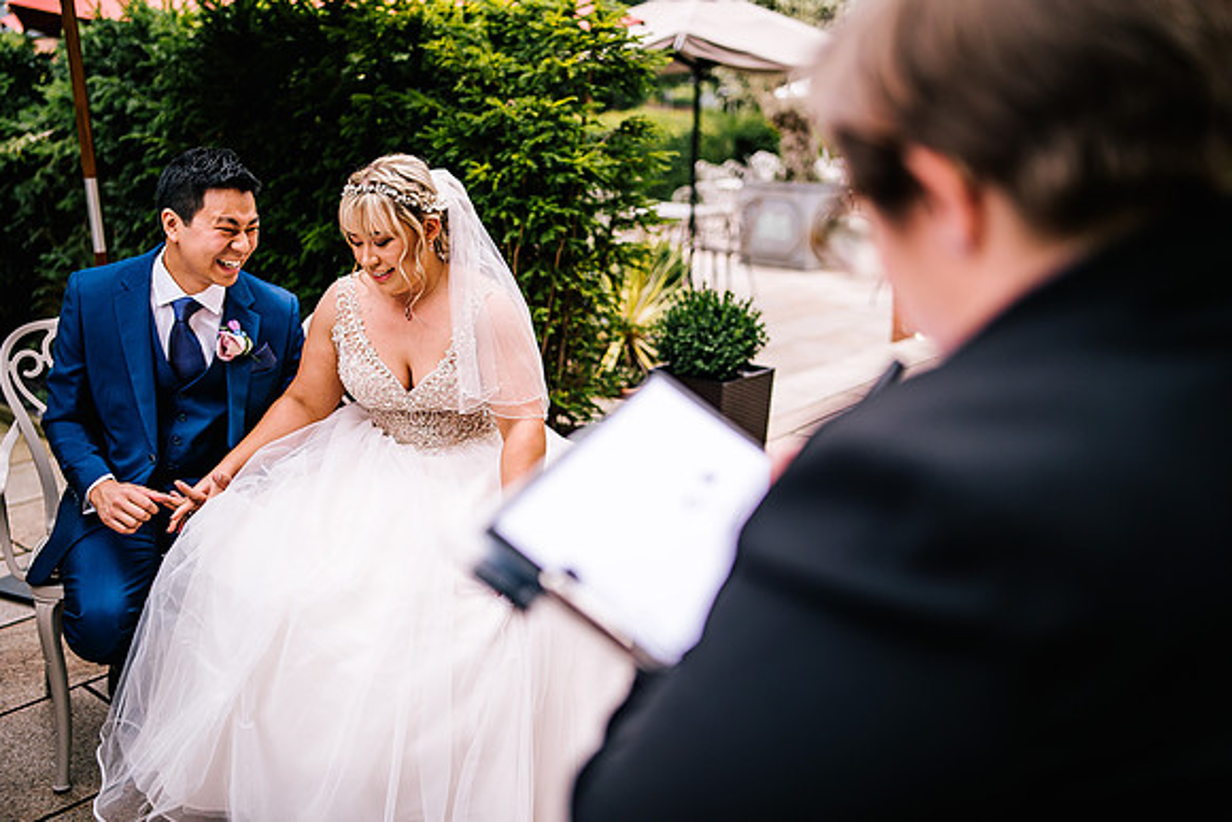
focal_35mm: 35
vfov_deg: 37.9
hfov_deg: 54.4
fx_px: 1198
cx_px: 616
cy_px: 411
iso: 100
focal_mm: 35
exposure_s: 1/2000
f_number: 1.6
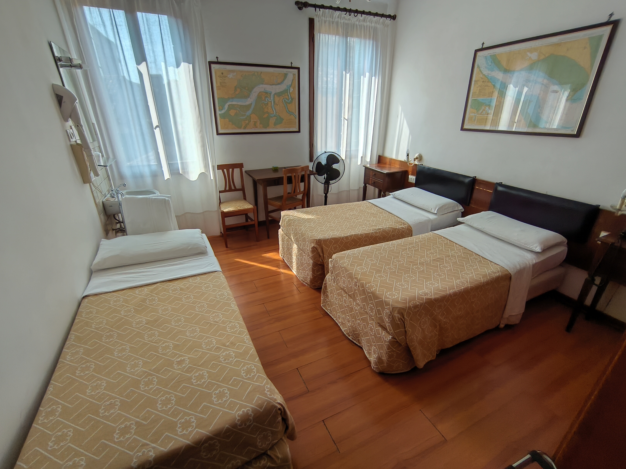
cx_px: 313
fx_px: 271
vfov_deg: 81.7
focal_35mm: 15
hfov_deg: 98.2
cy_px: 234
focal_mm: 1.64
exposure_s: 1/180
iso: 101
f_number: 2.2
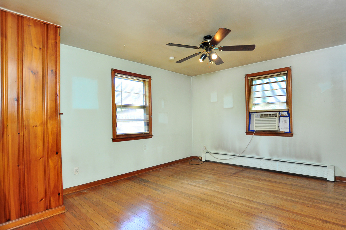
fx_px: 173
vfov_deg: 67.2
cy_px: 118
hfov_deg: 90.0
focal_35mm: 18
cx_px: 182
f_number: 3.5
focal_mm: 10
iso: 400
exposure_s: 1/80
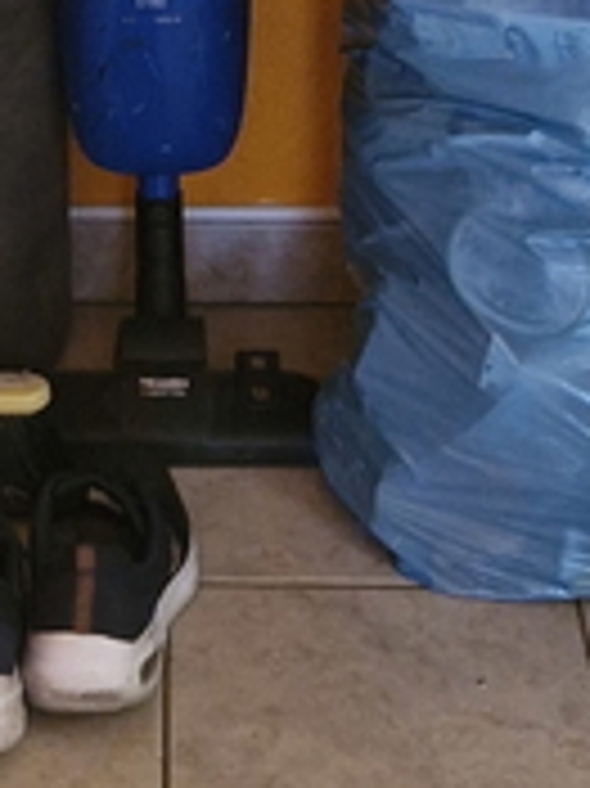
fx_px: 3231
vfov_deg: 12.5
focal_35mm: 142
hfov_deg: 10.4
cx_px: 122
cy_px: -693
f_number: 1.8
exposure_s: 1/25
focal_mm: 5.54
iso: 640
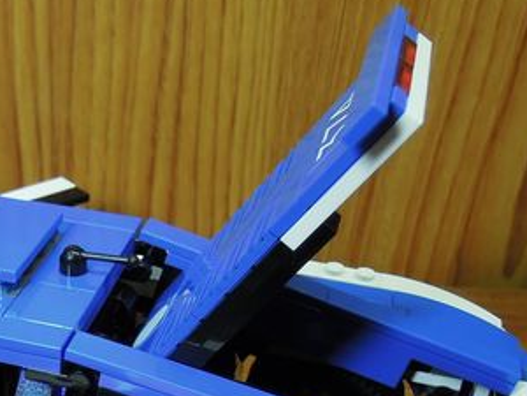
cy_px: 347
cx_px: 37
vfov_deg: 22.4
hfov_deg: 28.9
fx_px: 974
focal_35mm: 64
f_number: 1.8
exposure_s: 1/125
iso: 160
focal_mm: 4.3
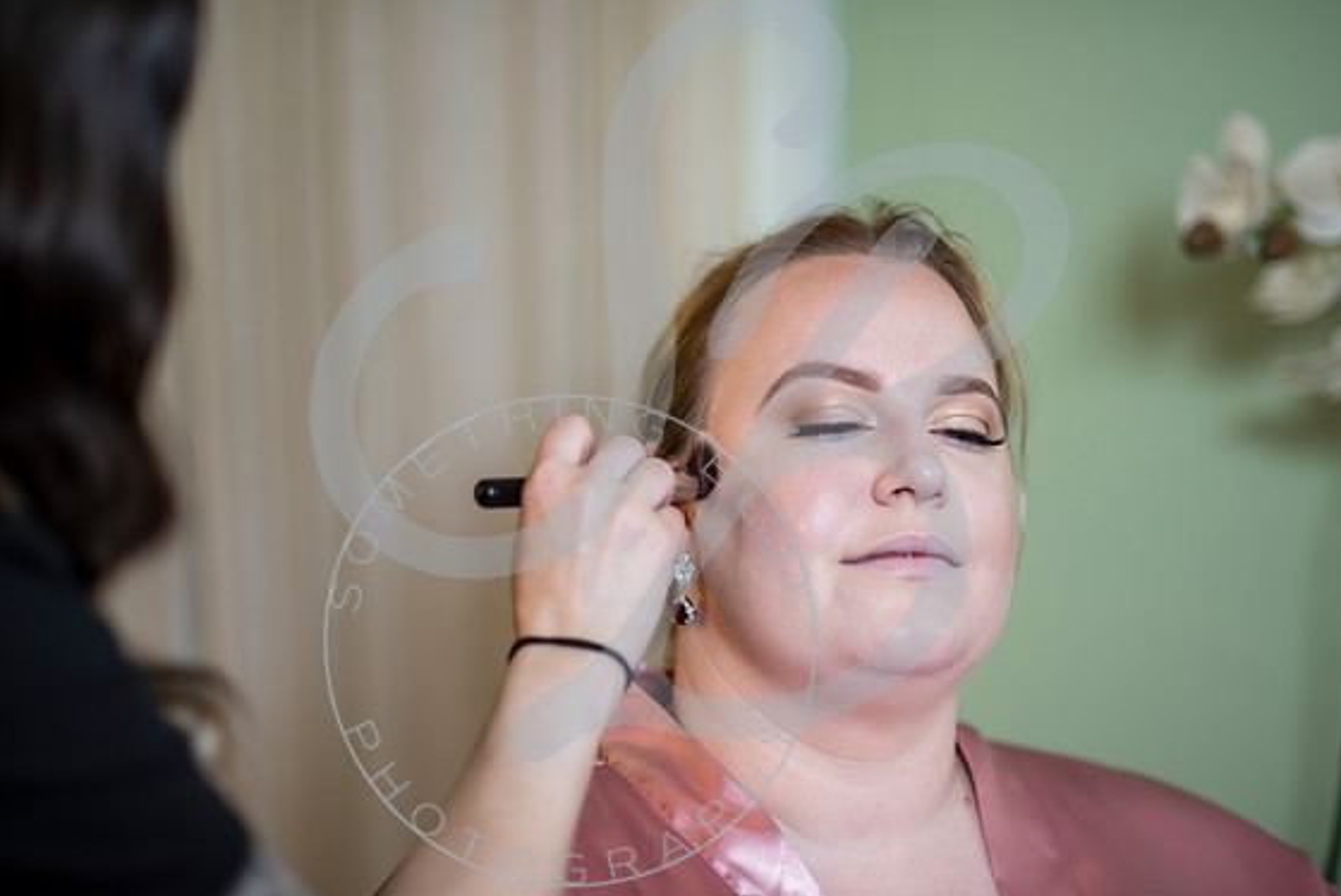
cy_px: 440
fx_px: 3280
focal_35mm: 88
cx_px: 690
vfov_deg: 15.6
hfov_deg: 23.1
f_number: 1.8
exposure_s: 1/160
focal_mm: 85
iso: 500
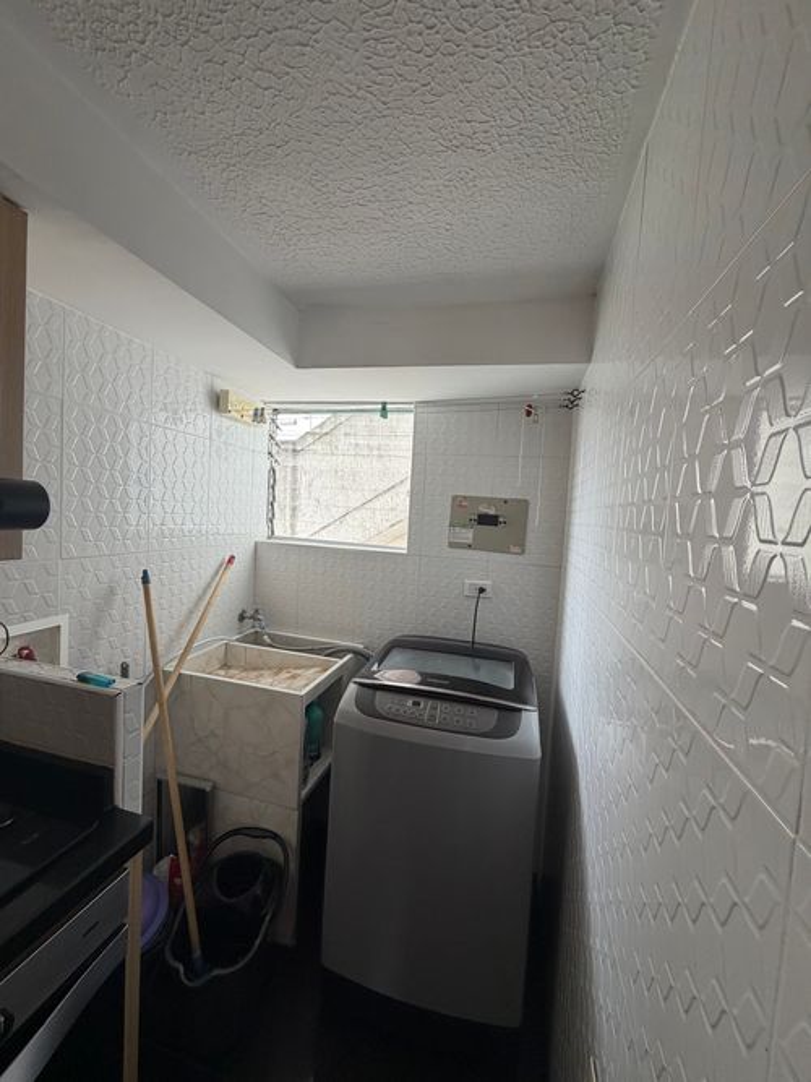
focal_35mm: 14
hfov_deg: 85.7
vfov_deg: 102.1
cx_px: 406
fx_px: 437
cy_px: 541
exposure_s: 1/121
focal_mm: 2.22
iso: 250
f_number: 2.2
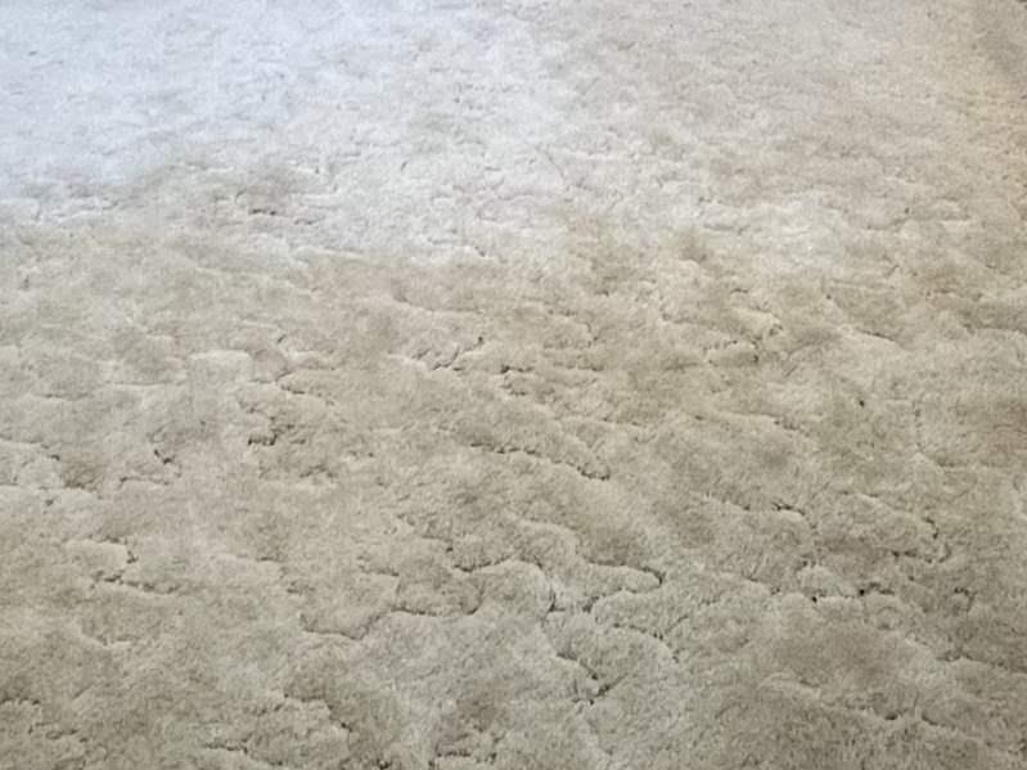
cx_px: 535
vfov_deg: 23.8
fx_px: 1483
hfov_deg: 38.2
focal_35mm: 50
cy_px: -350
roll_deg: -0.3
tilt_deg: -13.0
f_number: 1.8
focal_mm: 1.57
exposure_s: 1/60
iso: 400
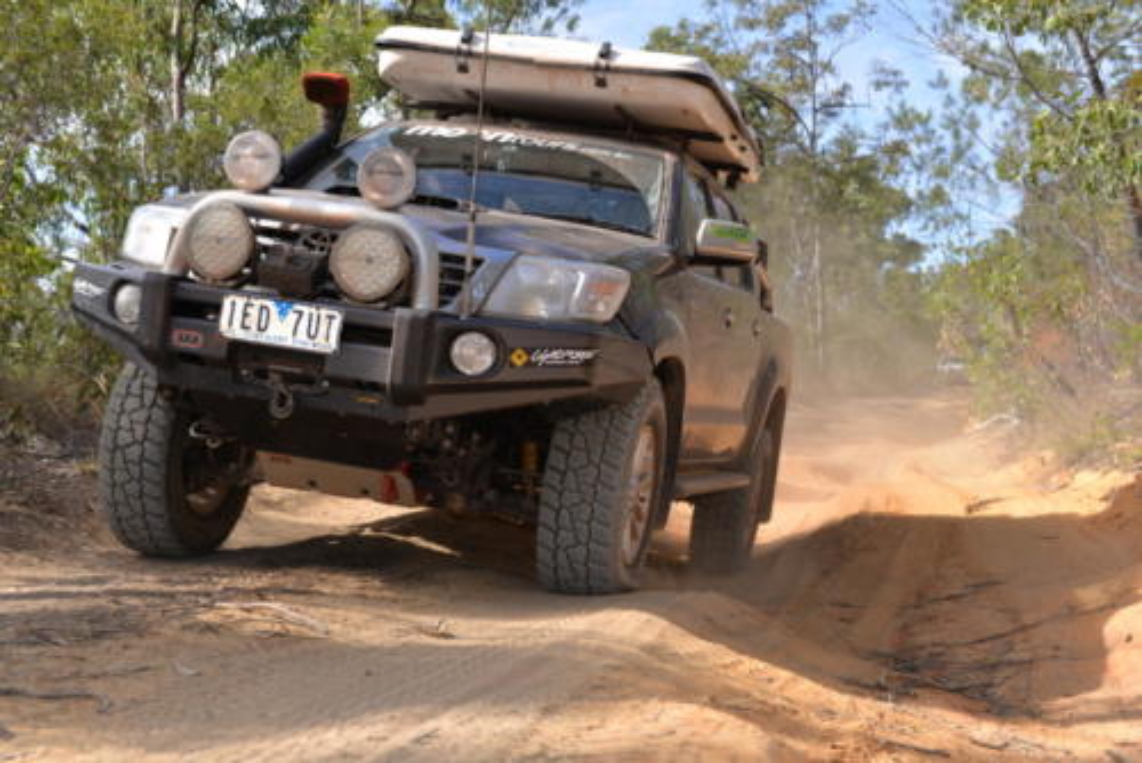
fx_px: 1587
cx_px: 571
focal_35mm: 50
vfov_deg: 27.0
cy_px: 382
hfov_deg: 39.6
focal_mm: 50
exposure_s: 1/200
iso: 100
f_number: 7.1
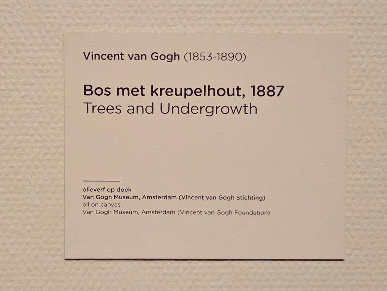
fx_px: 257
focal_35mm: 23
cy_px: 146
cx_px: 194
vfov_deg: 58.9
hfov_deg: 73.9
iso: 1250
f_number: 1.8
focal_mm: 5.4
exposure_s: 1/120
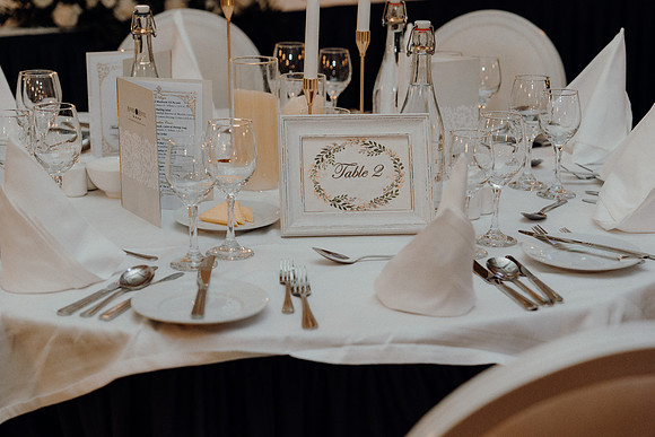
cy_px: 218
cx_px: 328
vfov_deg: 19.5
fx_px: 1274
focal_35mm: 70
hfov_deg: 28.8
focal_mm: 70
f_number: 3.5
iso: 2500
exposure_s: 1/160
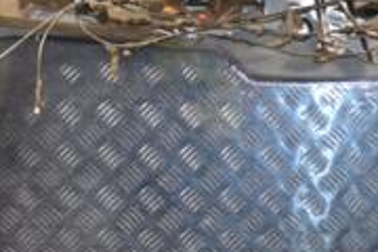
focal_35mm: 125
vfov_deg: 11.0
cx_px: 357
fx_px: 1309
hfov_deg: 16.2
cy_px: 197
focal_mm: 25
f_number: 5
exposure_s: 1/160
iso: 800
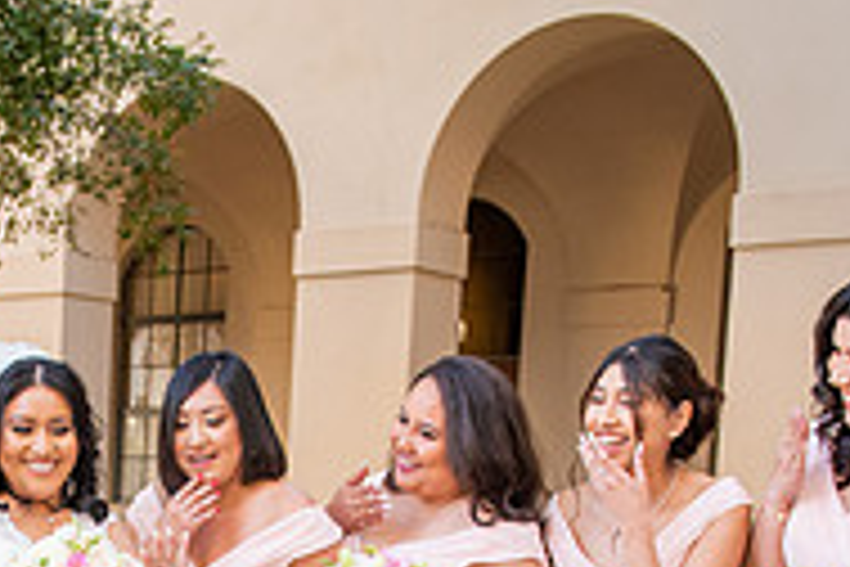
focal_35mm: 86
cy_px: 857
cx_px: 85
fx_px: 2030
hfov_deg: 23.0
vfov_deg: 14.7
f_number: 4.5
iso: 640
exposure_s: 1/200
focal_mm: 28
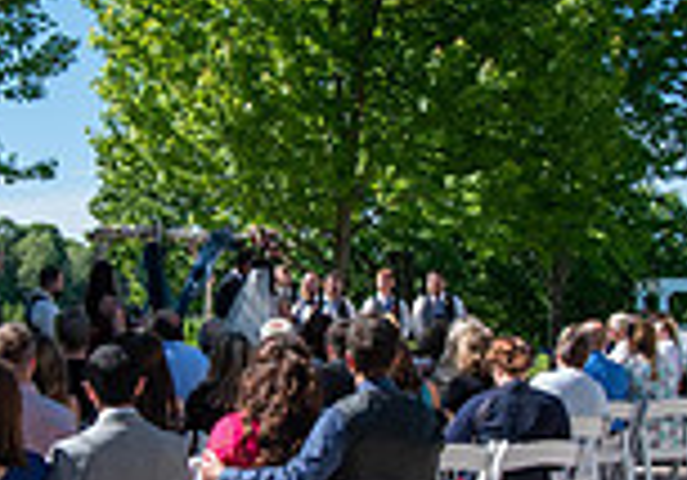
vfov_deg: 17.3
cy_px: 357
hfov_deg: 24.6
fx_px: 1569
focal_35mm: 81
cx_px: 261
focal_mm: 13
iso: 200
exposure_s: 1/320
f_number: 9
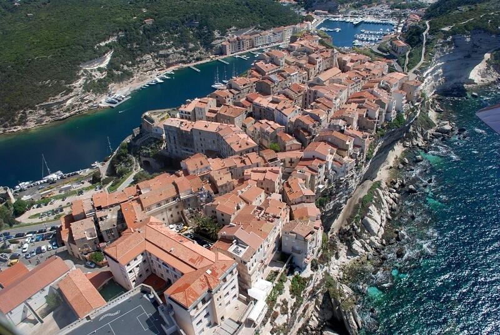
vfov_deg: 48.0
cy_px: 168
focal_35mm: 27
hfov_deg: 67.3
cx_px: 250
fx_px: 375
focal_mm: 18
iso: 200
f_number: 8
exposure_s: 1/250
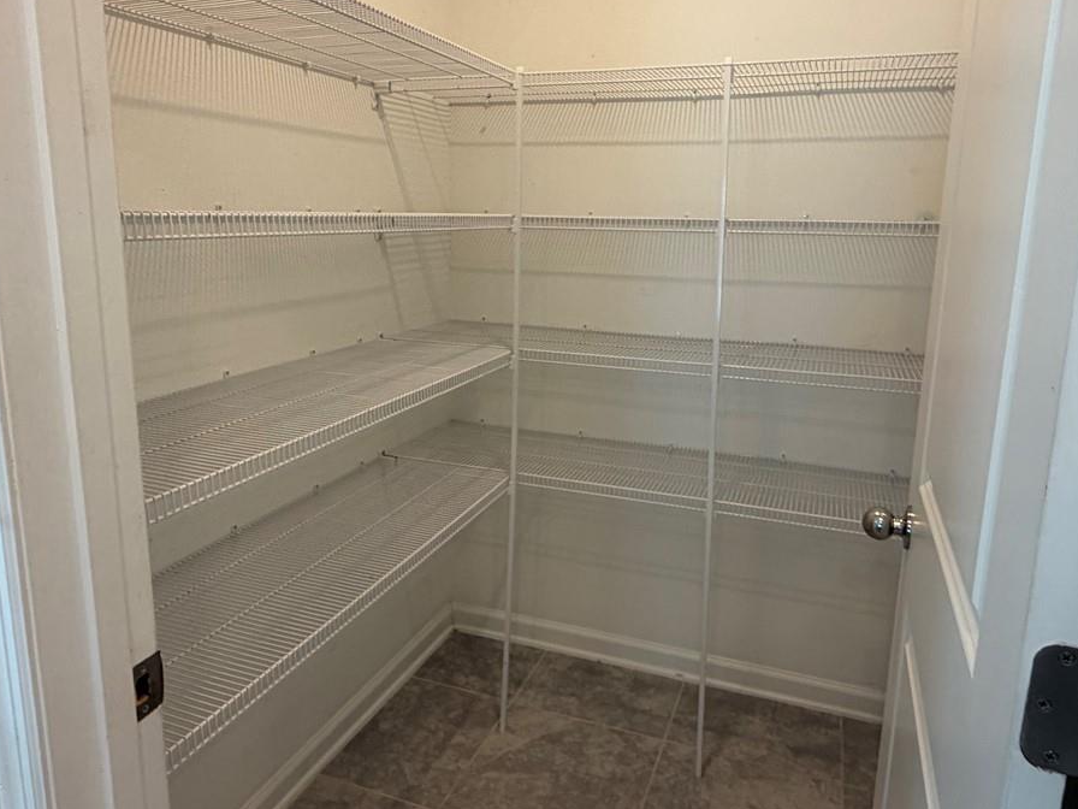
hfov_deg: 69.4
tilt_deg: -10.1
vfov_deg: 54.8
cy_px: 360
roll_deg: -0.4
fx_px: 779
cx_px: 547
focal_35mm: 25
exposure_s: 1/120
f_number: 2.2
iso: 160
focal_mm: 2.22
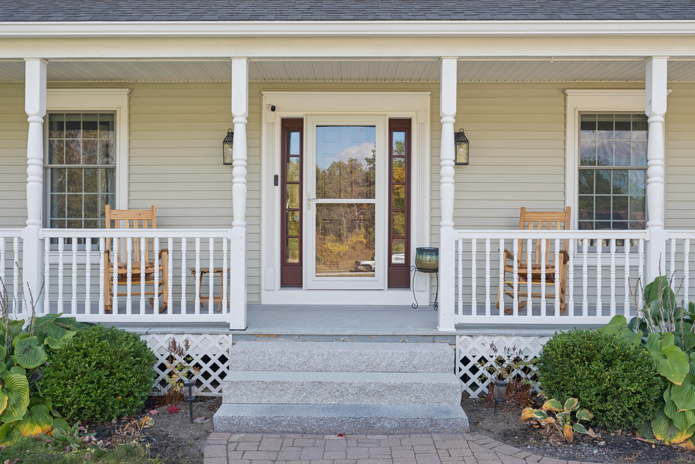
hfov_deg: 61.9
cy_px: 232
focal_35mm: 30
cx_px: 348
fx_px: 579
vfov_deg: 43.6
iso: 320
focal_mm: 30
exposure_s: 1/200
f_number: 5
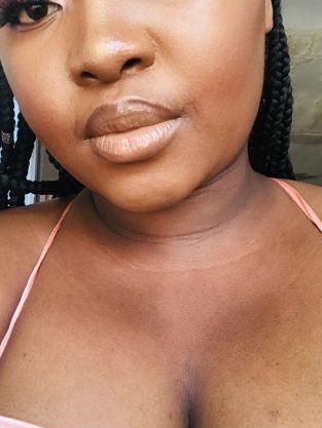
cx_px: 133
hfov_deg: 31.5
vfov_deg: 41.2
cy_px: 216
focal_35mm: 46
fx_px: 570
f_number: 2.2
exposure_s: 1/33
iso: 40
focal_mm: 2.87
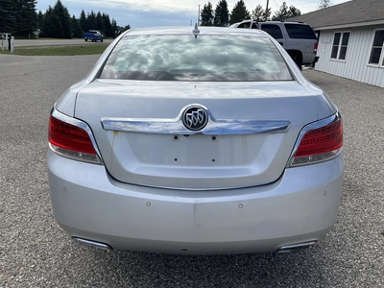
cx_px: 192
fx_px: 322
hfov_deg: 61.7
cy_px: 144
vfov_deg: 48.2
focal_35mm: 29
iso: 25
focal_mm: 3
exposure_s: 1/1912
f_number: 1.8
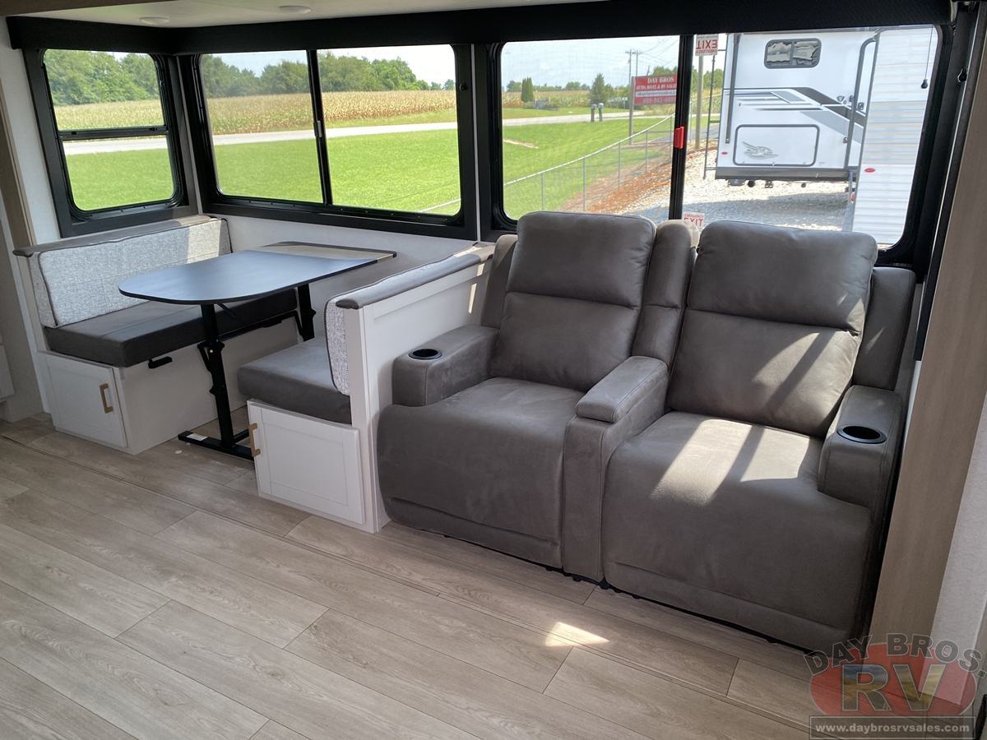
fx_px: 741
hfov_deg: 67.3
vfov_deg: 53.1
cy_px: 370
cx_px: 494
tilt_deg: -18.3
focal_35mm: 26
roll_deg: +2.4
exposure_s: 1/121
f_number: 1.8
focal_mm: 4.25
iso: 64
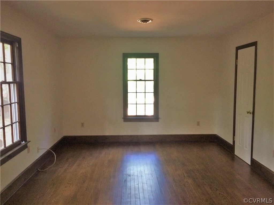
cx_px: 137
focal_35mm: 29
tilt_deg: -6.8
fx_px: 230
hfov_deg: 61.7
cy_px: 102
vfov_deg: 48.2
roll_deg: +1.8
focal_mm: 4.15
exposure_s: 1/30
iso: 250
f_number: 2.2
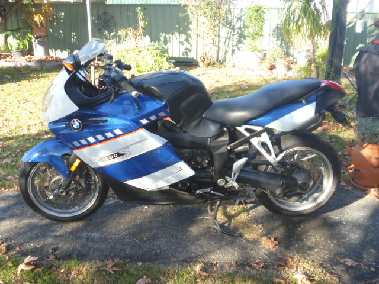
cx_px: 190
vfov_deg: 40.7
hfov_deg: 52.6
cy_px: 142
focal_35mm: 35
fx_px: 383
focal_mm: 6.3
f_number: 3.5
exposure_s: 1/100
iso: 100
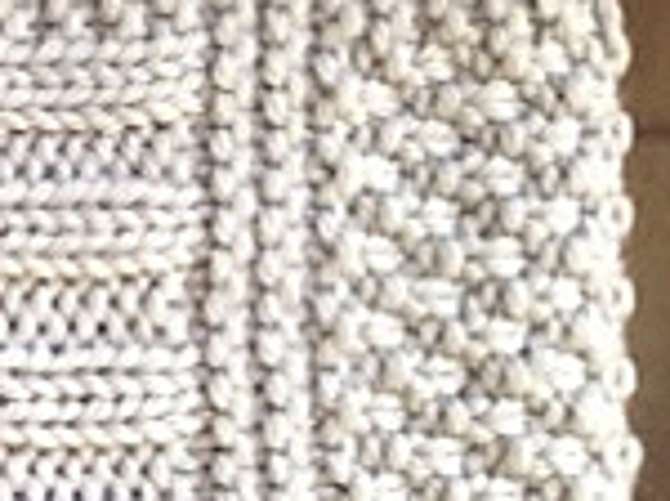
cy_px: 483
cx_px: -634
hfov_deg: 11.9
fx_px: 2879
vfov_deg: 9.9
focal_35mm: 149
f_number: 2.4
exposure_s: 1/15
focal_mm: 4.28
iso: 64
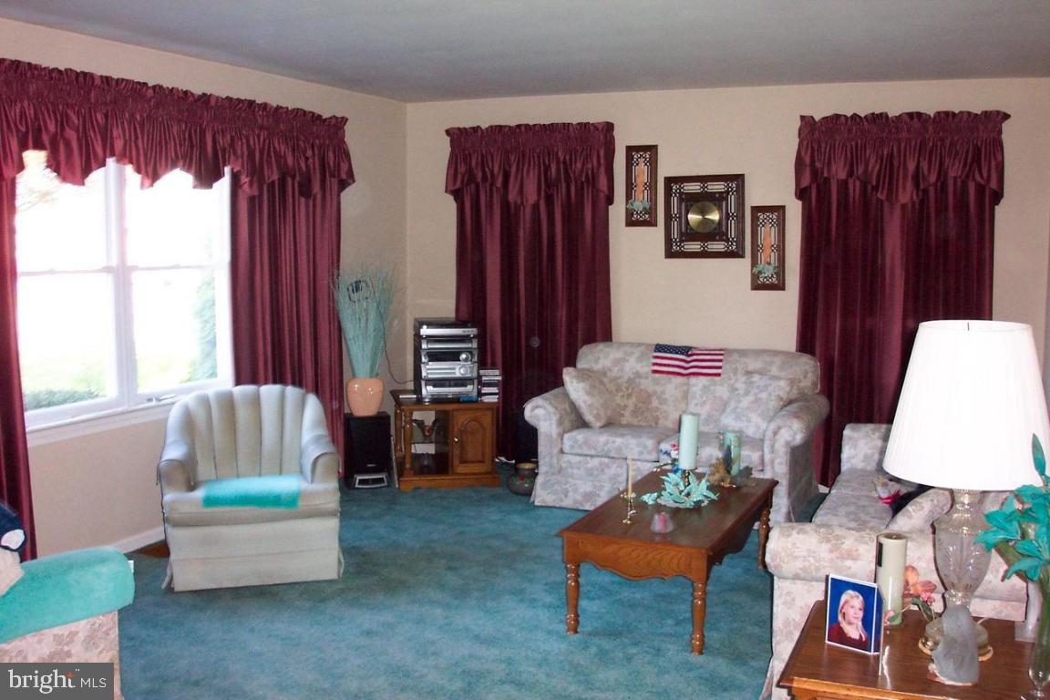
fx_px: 1021
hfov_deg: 54.4
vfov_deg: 37.9
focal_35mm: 35
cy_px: 350
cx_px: 525
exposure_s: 1/30
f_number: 2.8
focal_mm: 7.5
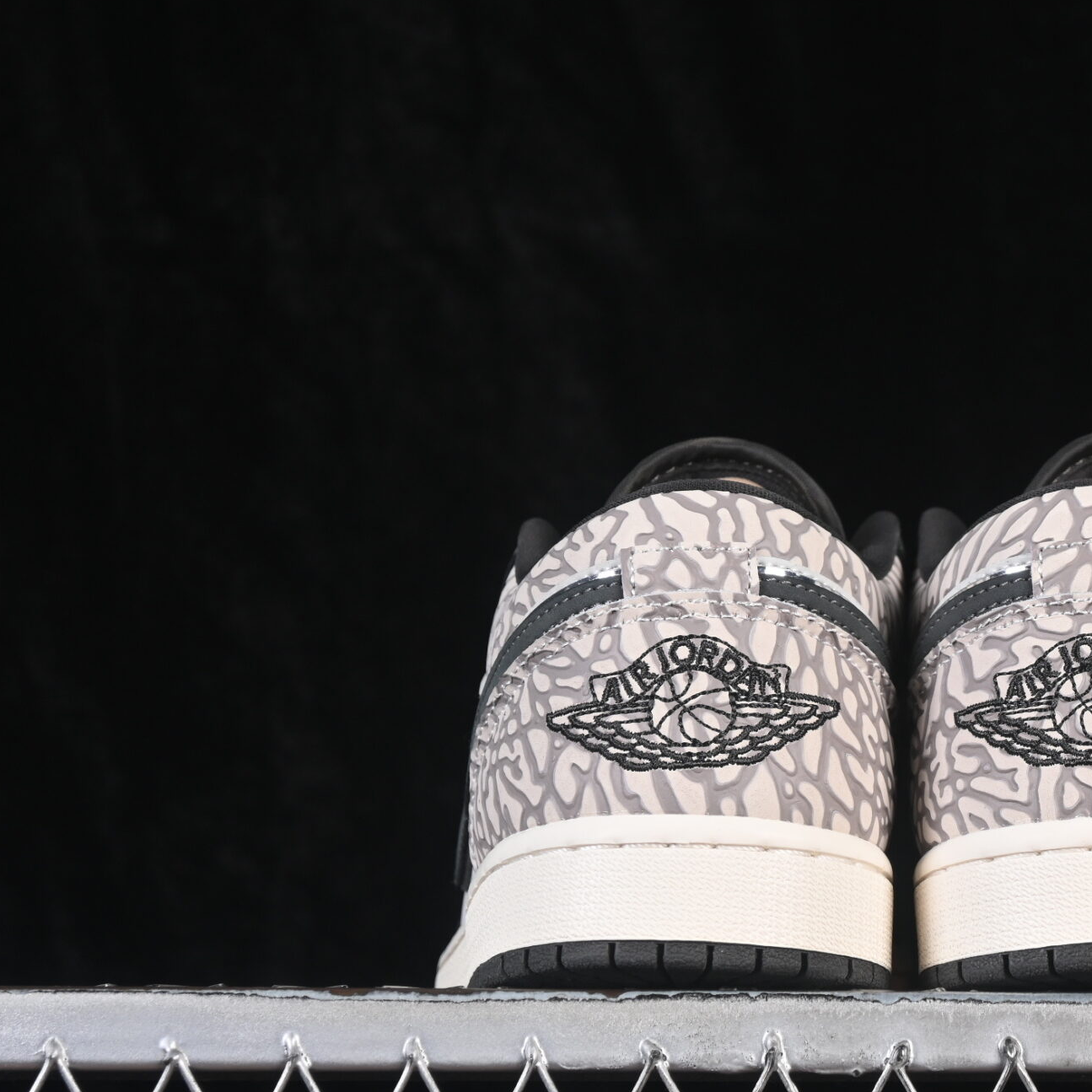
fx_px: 4497
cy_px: 545
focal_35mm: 126
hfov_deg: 13.8
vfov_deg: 13.8
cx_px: 912
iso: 160
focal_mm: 50
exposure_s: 1/60
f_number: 6.3
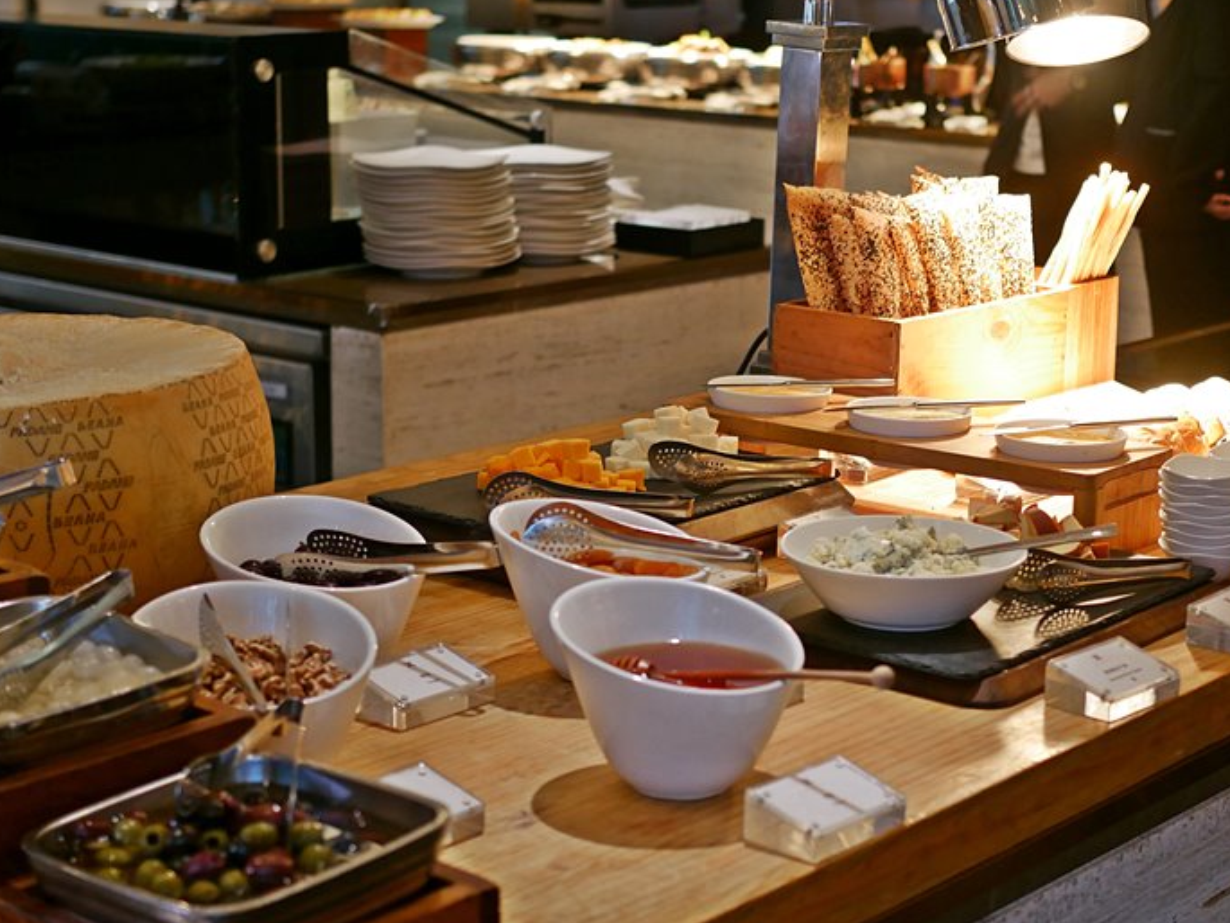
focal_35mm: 73
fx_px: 2594
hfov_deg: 26.6
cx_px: 713
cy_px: 423
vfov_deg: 20.2
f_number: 1.8
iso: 320
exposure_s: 1/60
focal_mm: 25
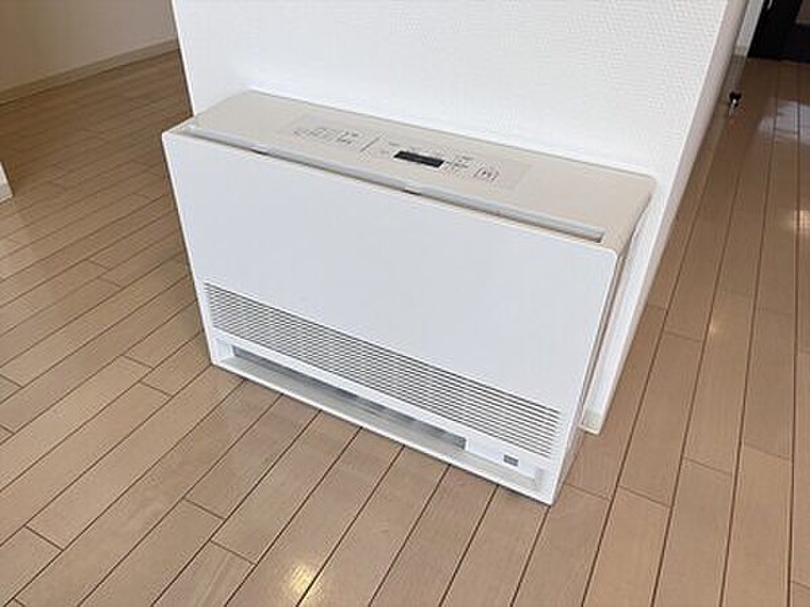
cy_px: 304
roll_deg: +0.3
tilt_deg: -36.8
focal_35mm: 26
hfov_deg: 67.3
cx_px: 405
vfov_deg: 53.1
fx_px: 608
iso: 40
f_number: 1.6
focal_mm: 5.1
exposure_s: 1/251
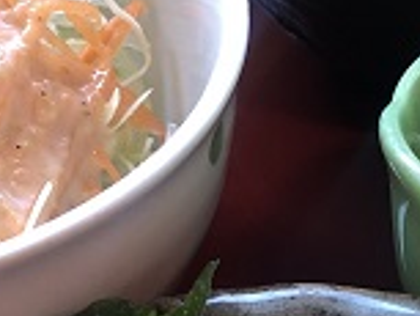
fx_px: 1603
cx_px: 417
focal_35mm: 132
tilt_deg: -48.7
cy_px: 495
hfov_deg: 14.7
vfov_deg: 10.8
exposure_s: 1/30
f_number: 1.8
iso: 25
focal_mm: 3.99
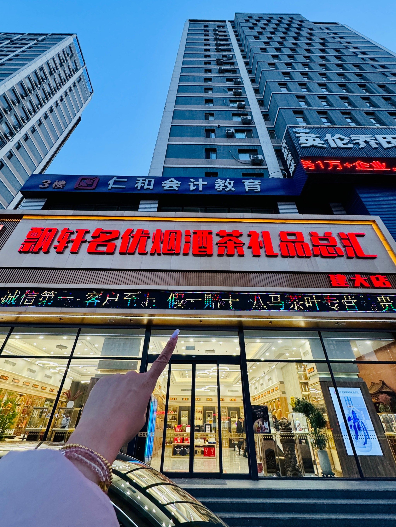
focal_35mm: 14
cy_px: 264
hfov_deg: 85.7
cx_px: 198
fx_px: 214
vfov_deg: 102.1
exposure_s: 1/100
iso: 200
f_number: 2.2
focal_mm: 2.22
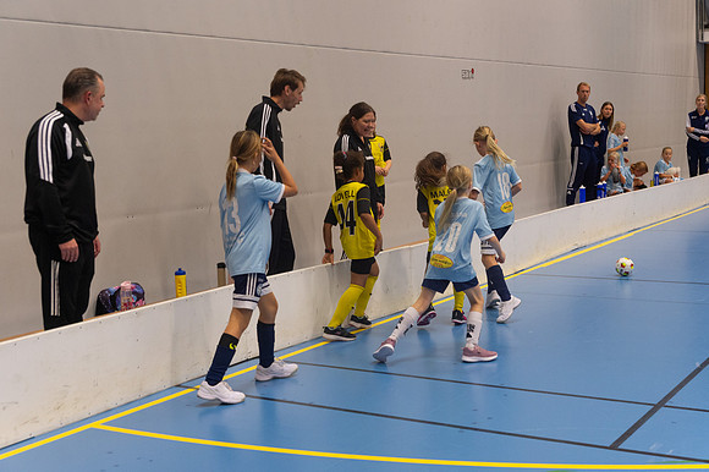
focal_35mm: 48
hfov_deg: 41.1
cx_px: 354
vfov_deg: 28.0
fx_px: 945
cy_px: 236
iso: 2800
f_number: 3.5
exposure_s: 1/400
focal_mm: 48
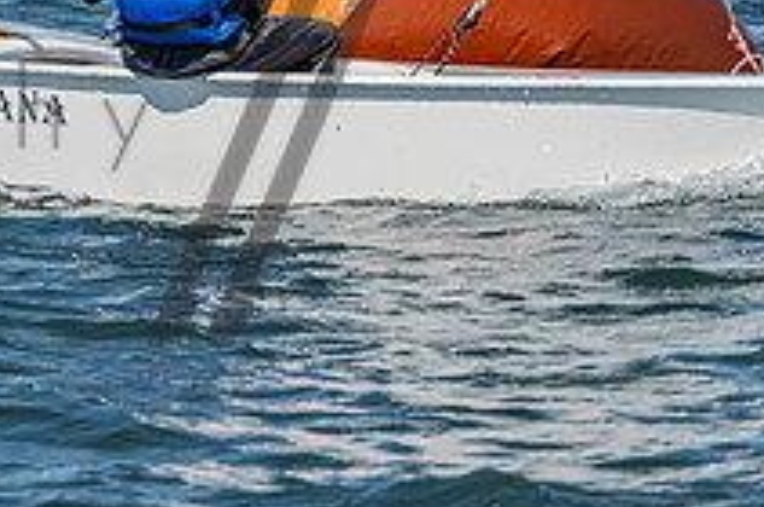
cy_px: -51
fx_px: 12226
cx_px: 46
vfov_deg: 2.4
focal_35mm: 577
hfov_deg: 3.6
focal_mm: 180
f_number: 7.6
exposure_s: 1/1000
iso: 250
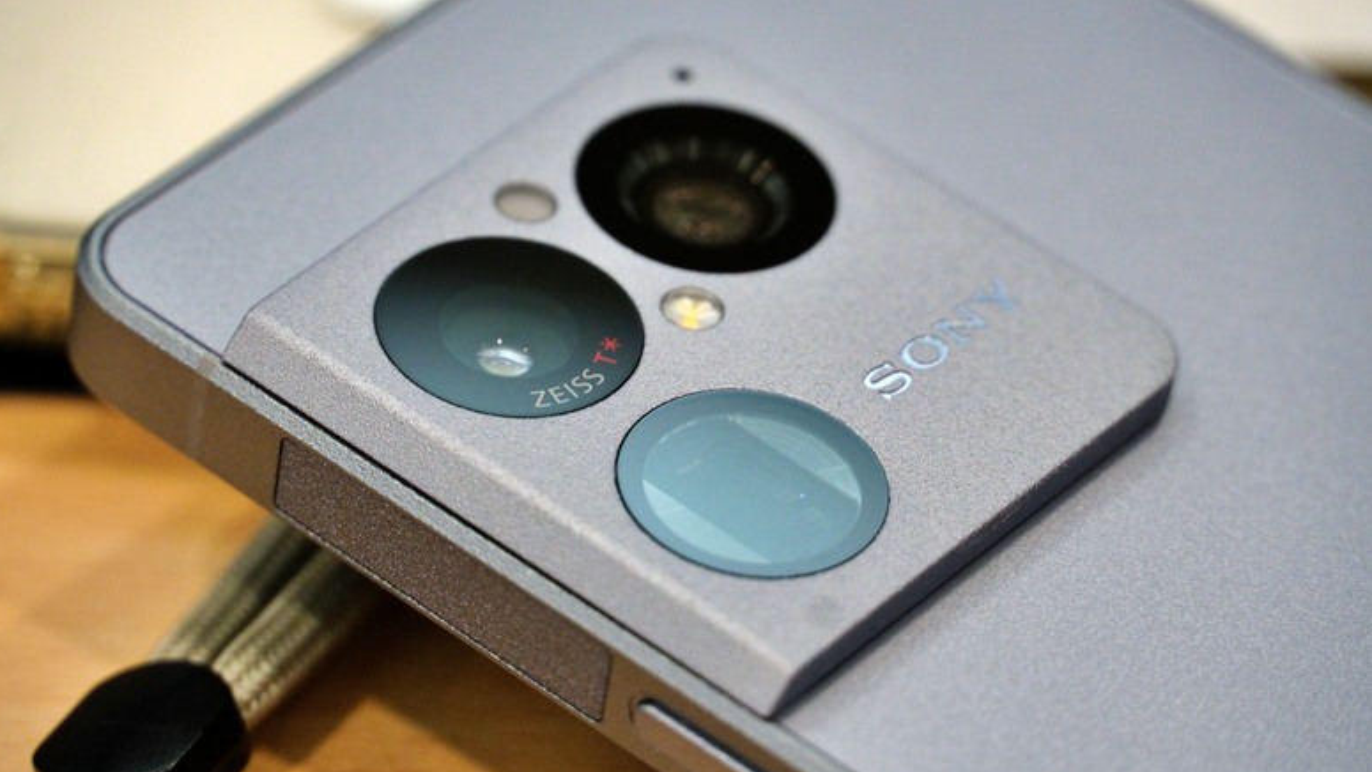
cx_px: 683
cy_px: 388
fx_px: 7768
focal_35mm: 214
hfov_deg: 10.1
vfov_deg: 5.7
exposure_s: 1/160
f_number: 5.6
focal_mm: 135
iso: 2000
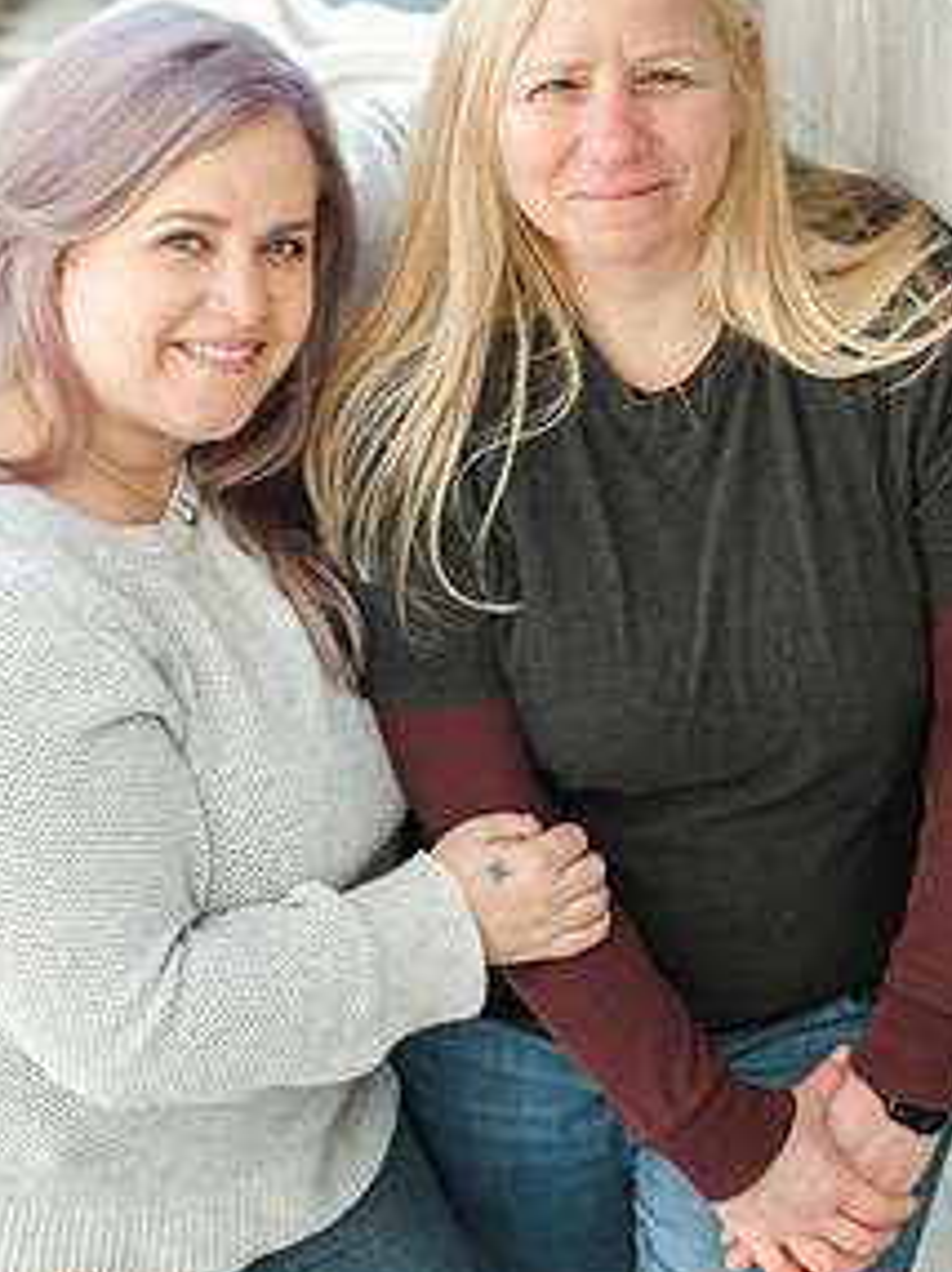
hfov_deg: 9.3
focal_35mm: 159
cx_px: 365
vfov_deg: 12.4
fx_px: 5839
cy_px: 489
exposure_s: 1/800
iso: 400
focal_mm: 105
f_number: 4
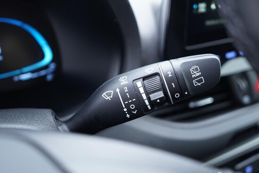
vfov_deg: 36.9
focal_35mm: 36
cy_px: 86
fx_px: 259
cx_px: 130
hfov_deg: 53.1
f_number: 2.8
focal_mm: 24
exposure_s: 1/40
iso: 500
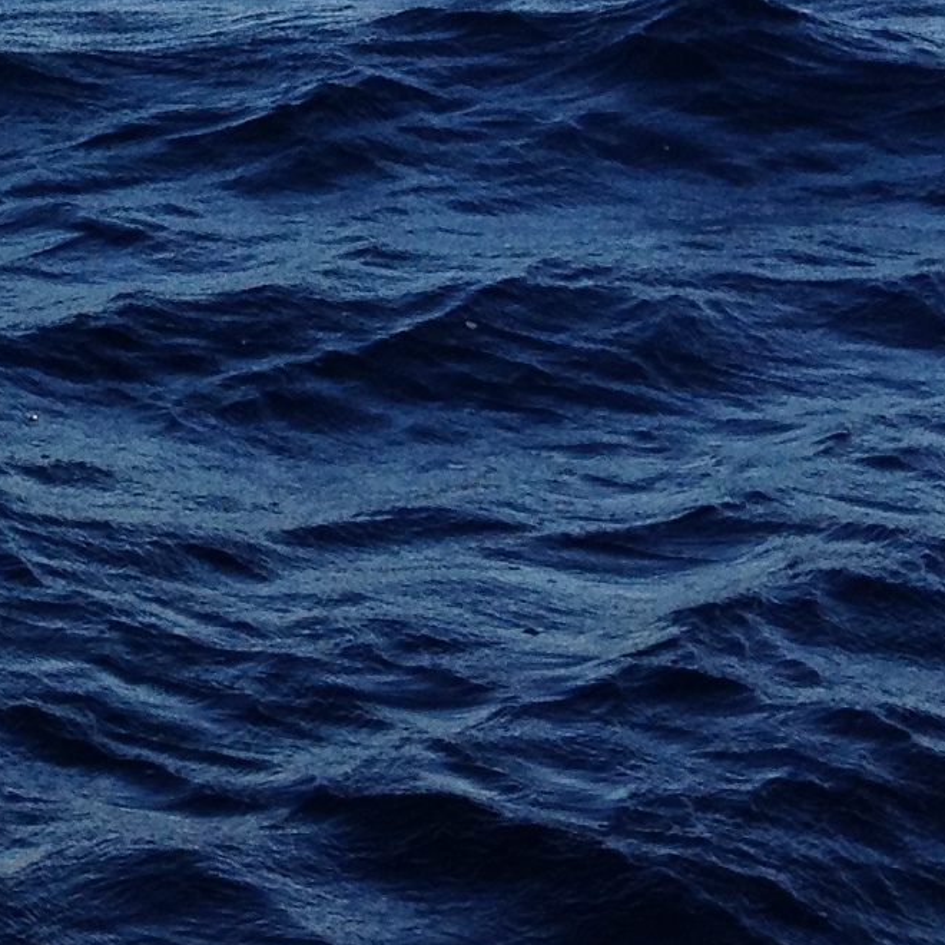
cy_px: -541
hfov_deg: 10.8
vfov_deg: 10.9
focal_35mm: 153
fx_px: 4726
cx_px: -626
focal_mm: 4.28
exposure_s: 1/920
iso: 64
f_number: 2.4
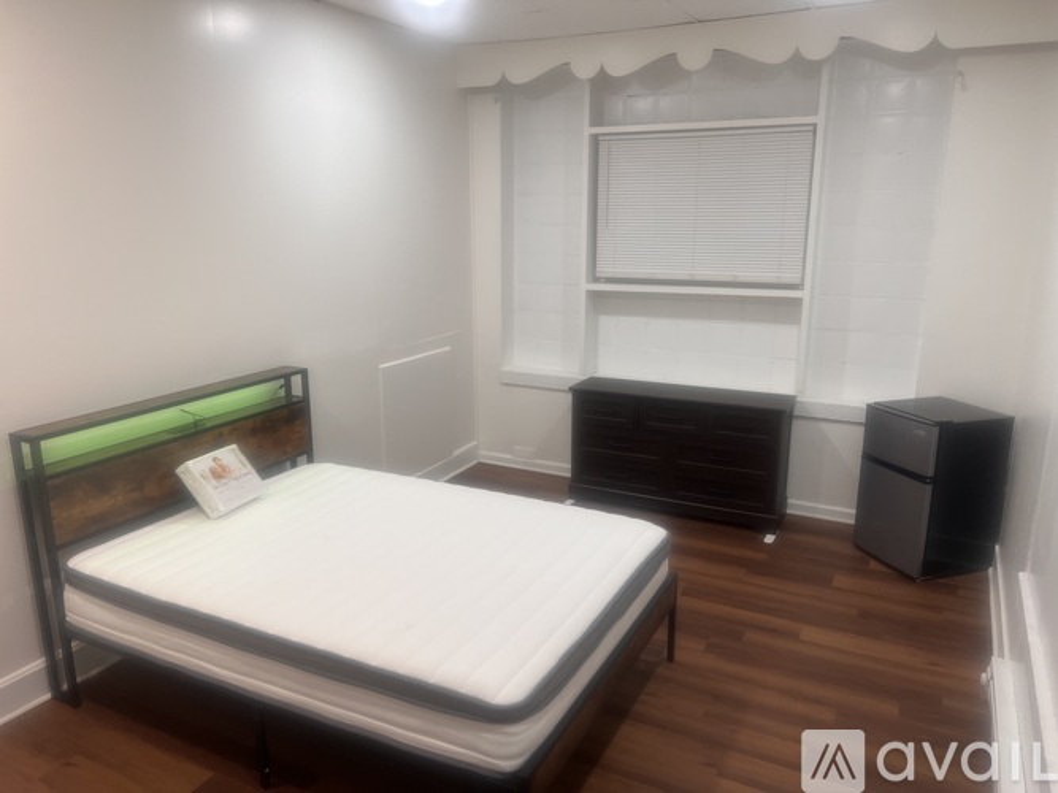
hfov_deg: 67.3
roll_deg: +0.7
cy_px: 396
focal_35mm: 26
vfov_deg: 53.0
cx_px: 529
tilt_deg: -14.8
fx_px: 795
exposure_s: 1/60
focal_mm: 5.7
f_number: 1.5
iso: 64
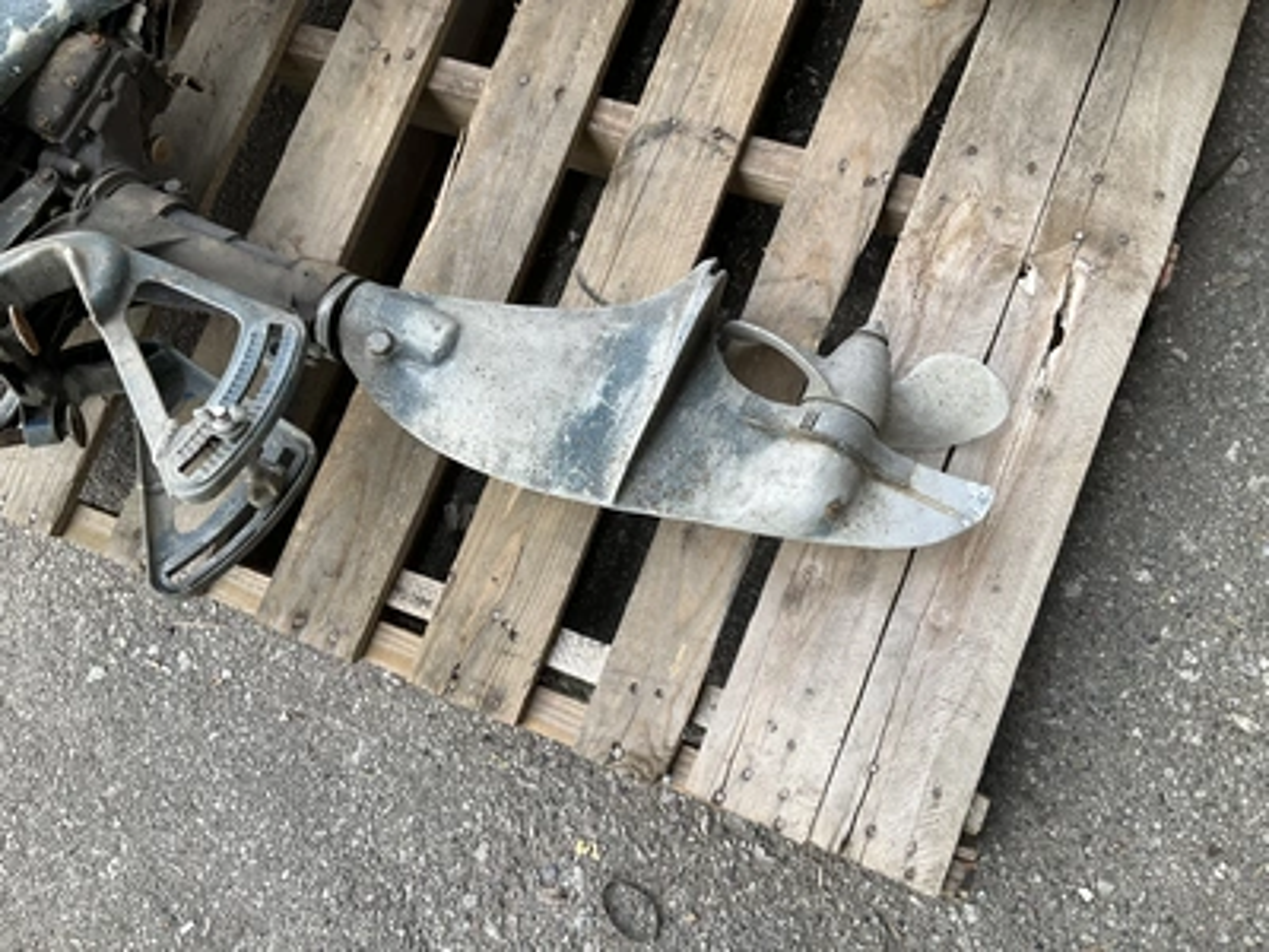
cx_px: 634
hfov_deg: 61.7
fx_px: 1063
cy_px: 476
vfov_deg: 48.2
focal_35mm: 29
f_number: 1.8
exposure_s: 1/122
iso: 20
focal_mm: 3
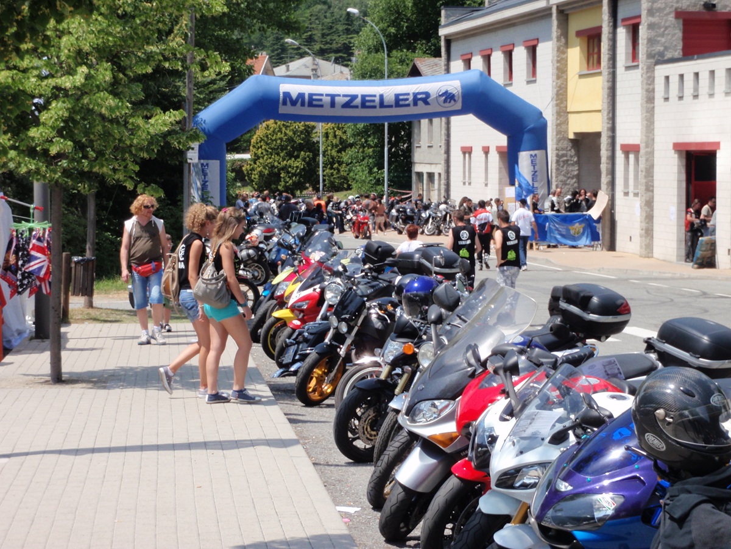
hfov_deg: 19.6
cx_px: 366
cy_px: 274
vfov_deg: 14.8
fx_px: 2112
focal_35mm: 100
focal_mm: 17.88
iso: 64
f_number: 5.3
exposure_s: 1/250
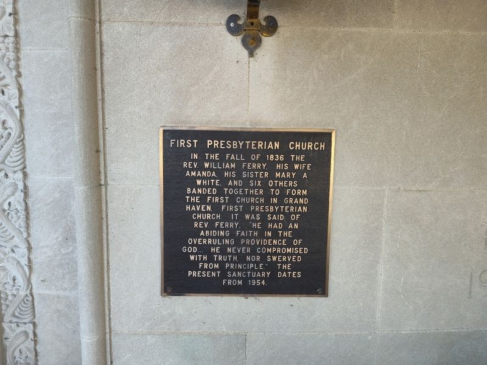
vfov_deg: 58.9
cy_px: 182
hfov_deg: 73.9
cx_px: 244
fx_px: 324
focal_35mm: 23
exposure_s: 1/120
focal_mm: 5.56
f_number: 1.8
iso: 202
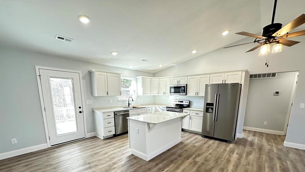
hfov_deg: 99.4
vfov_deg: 65.0
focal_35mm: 16
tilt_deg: -9.4
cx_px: 154
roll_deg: -0.7
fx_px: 129
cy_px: 117
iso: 200
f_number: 2.2
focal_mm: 2.22
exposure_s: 1/60
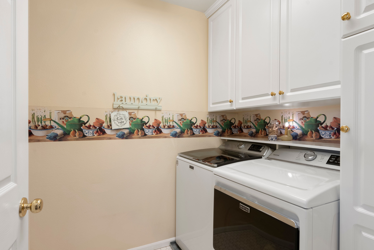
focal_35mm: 19
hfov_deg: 86.9
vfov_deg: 64.6
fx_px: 197
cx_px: 187
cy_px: 125
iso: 640
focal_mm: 19
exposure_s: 1/13
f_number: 8
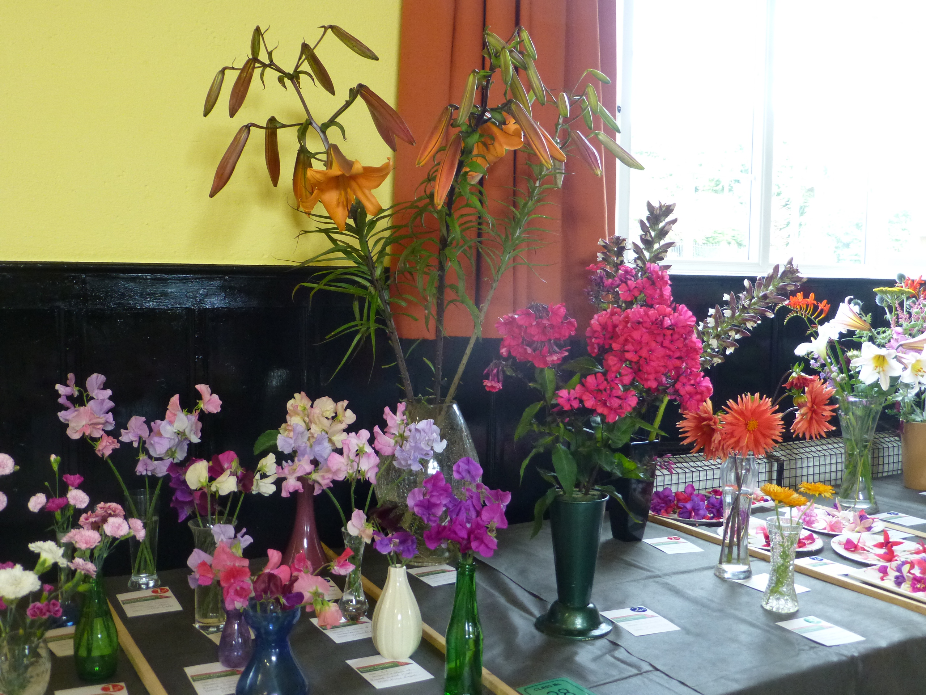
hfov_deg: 54.0
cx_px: 463
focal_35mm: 34
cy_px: 348
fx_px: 910
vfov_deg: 41.8
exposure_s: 1/50
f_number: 3.7
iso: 400
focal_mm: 6.1
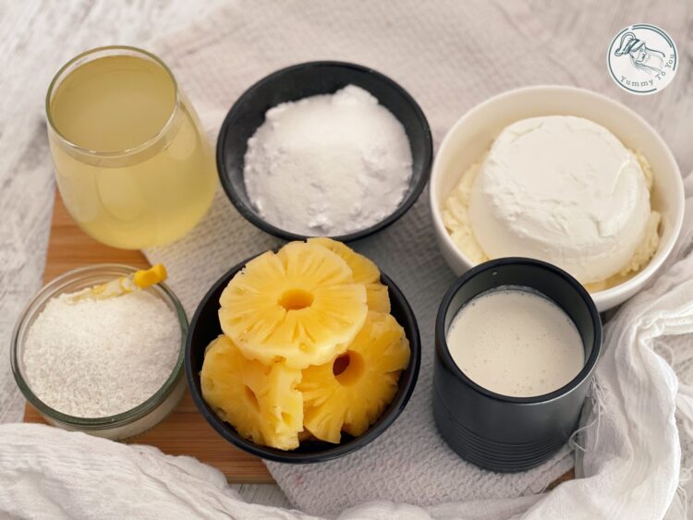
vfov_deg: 22.9
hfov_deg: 30.3
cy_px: 260
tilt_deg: -64.0
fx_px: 1282
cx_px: 346
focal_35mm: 64
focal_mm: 7.5
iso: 100
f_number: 2.2
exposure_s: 1/121
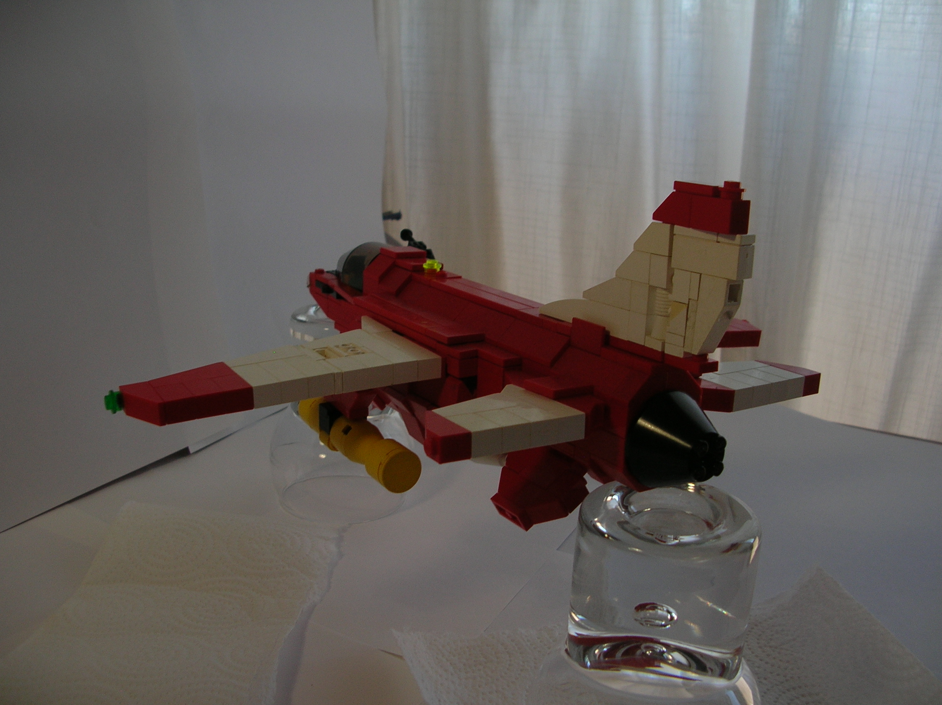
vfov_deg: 40.6
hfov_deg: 52.7
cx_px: 471
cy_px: 352
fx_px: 952
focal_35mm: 35
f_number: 2.8
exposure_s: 1/37.3
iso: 50
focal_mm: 5.8
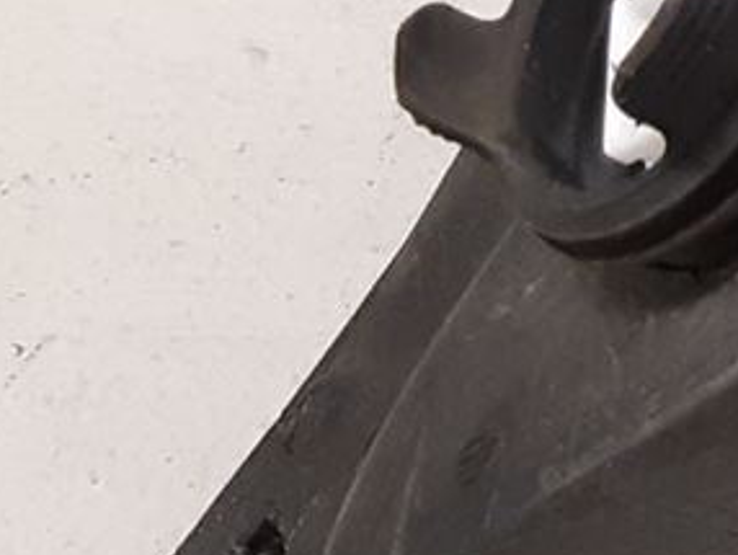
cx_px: 2255
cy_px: -111
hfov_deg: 8.7
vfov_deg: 7.9
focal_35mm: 186
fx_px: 3969
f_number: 1.7
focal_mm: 3.93
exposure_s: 1/50
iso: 160
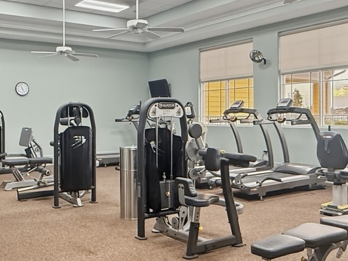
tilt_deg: -2.7
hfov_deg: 49.7
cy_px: 141
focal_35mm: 37
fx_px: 372
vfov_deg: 38.7
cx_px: 132
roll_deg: -1.4
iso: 400
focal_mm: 2.2
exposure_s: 1/60
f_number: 2.2
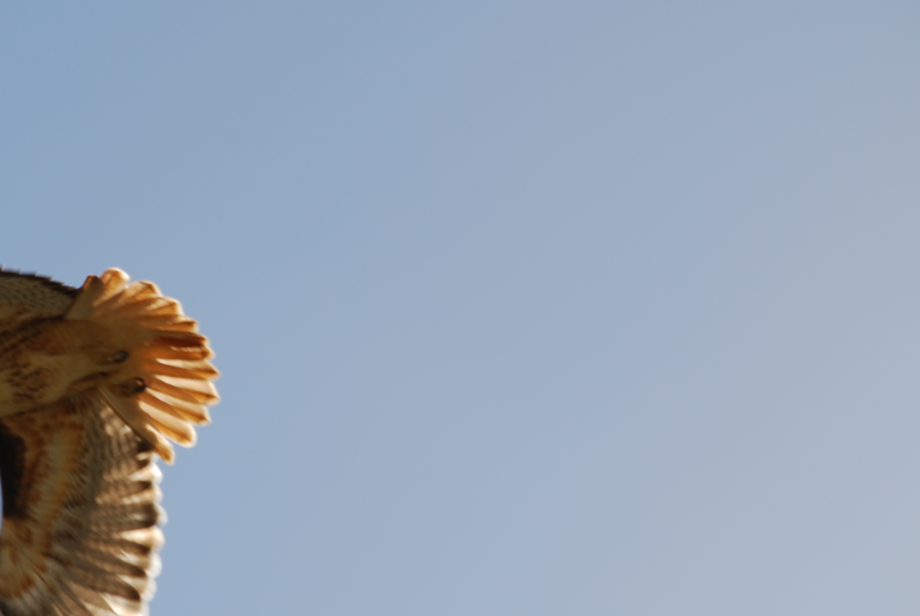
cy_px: 428
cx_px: 168
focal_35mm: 370
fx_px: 9464
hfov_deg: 5.6
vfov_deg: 3.7
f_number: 8
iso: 100
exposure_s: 1/320
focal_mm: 135
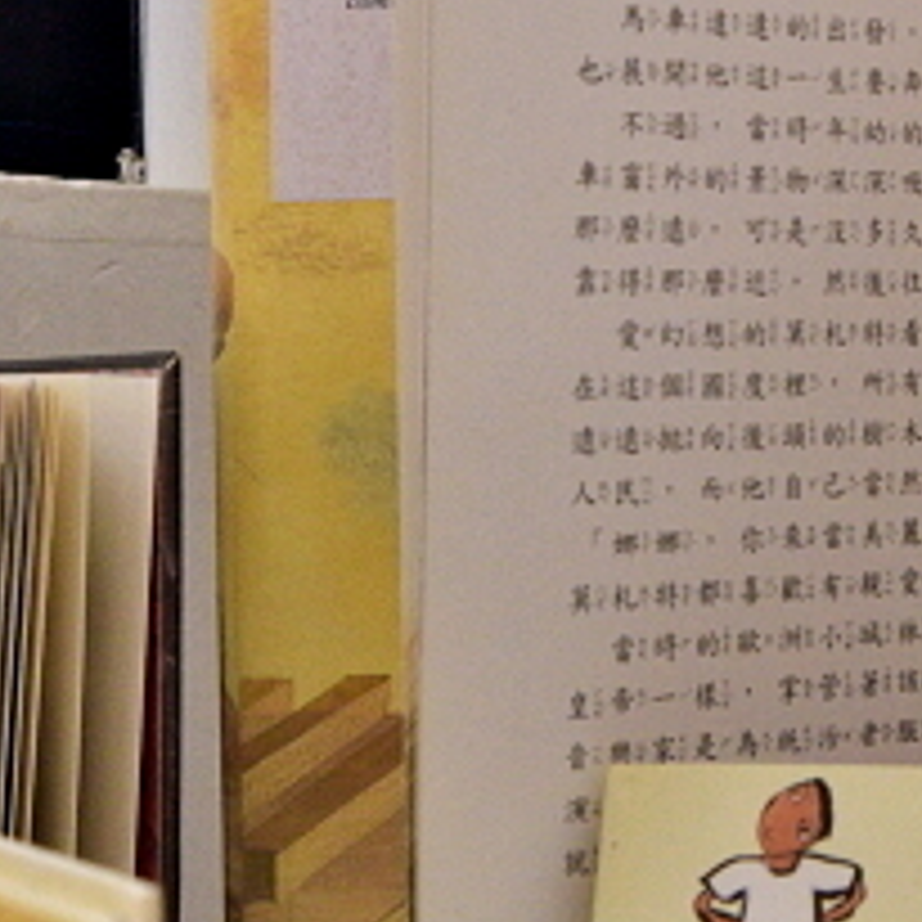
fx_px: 3375
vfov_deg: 15.5
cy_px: 227
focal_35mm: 112
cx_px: 661
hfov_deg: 15.5
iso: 800
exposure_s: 1/160
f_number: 5.6
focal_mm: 18
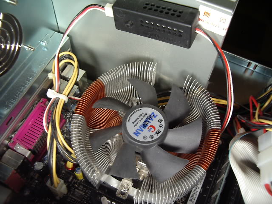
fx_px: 299
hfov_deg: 49.0
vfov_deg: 37.7
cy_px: 102
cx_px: 136
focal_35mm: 38
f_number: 2.6
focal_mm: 5.8
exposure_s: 1/40
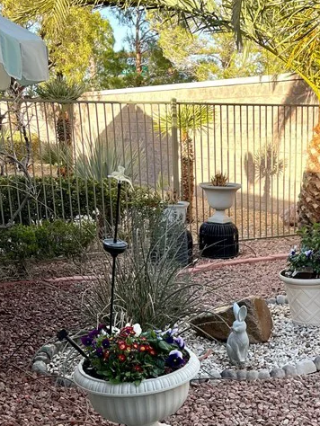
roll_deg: +1.3
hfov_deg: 26.5
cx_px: 265
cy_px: 352
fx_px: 665
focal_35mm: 54
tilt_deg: -17.5
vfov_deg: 34.2
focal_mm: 5.1
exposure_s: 1/325
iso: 32
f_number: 1.6
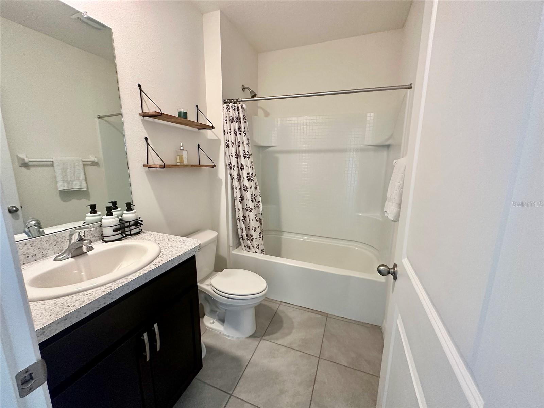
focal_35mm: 14
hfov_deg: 102.1
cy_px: 204
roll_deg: -1.3
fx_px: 220
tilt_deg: -12.3
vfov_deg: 85.7
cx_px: 272
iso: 320
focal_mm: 2.22
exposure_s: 1/120
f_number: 2.2
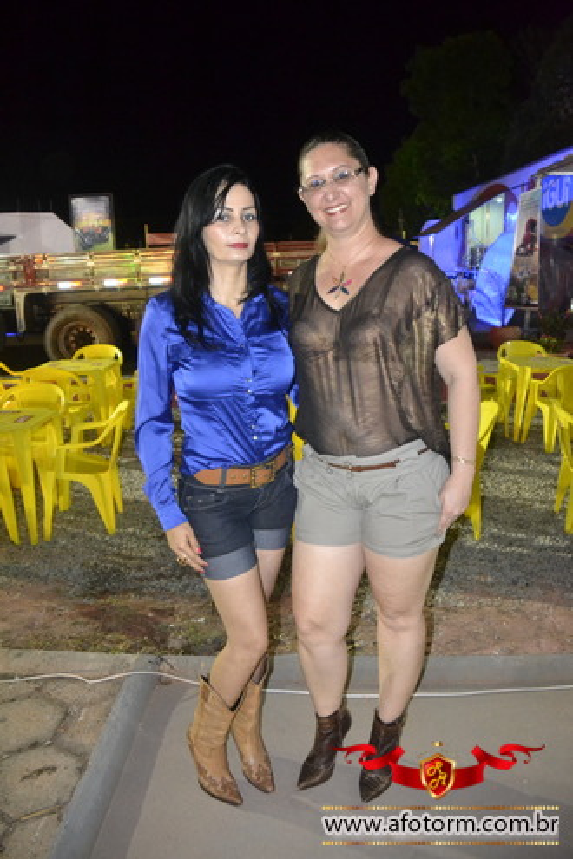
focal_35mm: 30
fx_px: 716
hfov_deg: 43.6
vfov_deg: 61.9
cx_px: 286
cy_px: 430
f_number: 3.5
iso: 3200
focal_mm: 20
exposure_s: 1/60
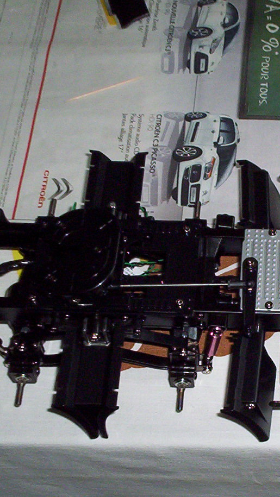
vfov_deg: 28.5
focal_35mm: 74
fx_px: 976
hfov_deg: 15.8
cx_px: 322
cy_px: 319
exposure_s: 1/60
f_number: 4.5
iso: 140
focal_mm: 4.99
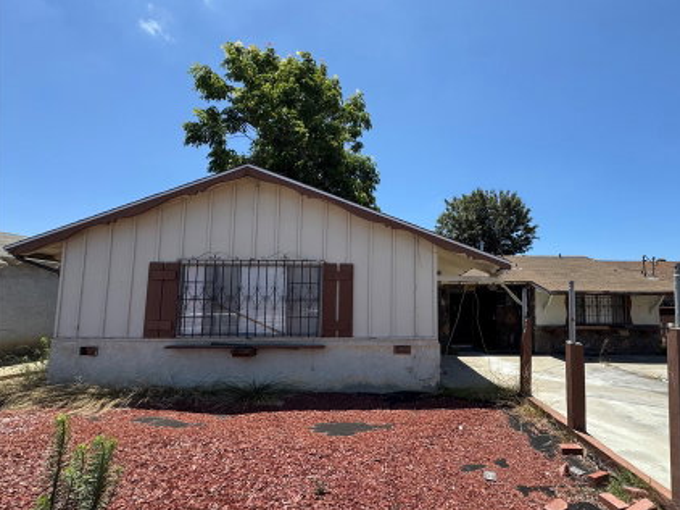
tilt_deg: +5.7
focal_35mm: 17
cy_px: 281
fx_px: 334
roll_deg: -0.2
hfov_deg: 90.0
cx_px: 406
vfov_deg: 74.5
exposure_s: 1/1346
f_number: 2.2
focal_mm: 2.22
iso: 50
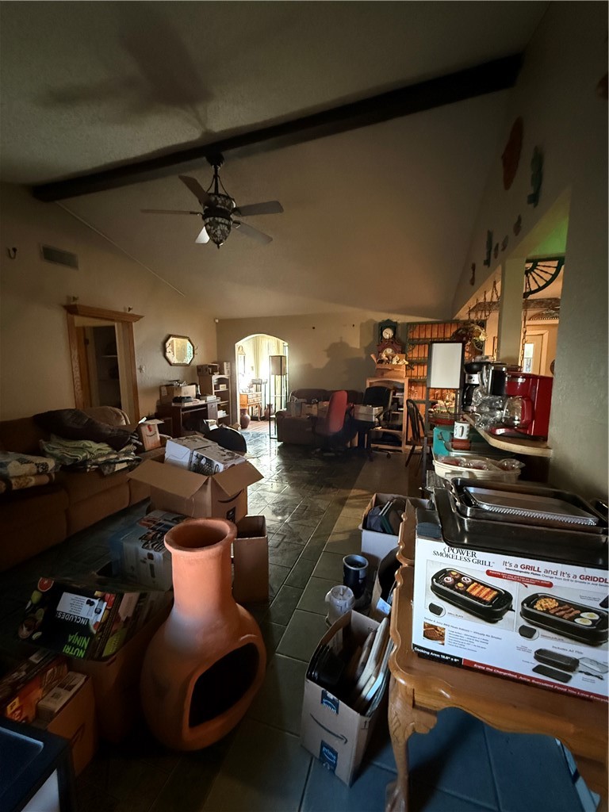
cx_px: 304
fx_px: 328
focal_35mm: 14
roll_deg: +0.3
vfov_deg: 102.1
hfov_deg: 85.7
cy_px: 406
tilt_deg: -5.0
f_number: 2.2
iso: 1250
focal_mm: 2.22
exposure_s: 1/30
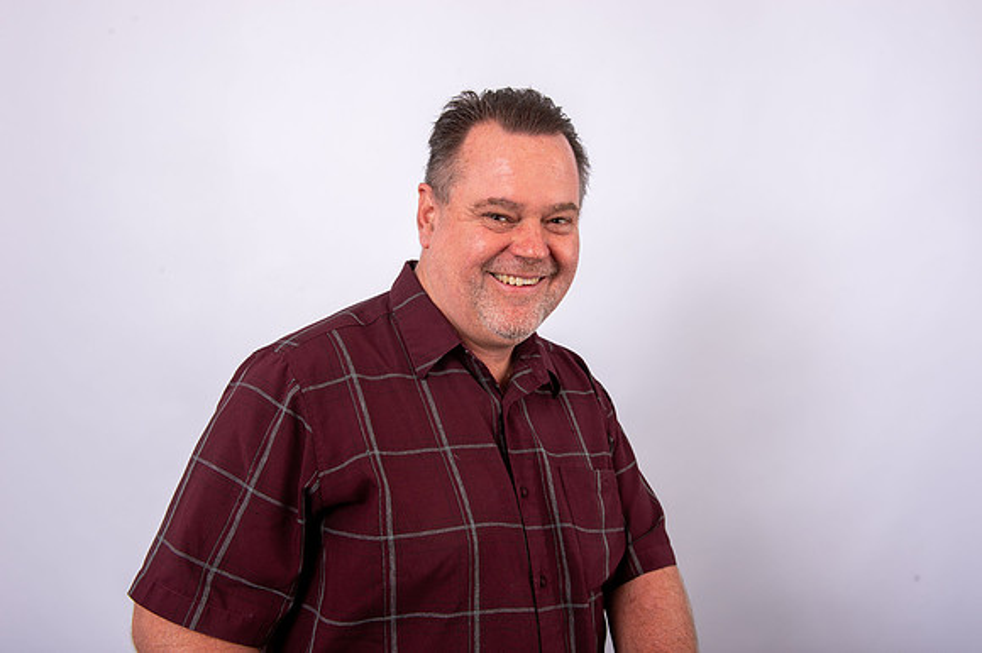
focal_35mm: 34
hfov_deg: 55.8
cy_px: 326
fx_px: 927
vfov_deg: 38.8
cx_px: 491
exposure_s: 1/250
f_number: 9
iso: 125
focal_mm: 34
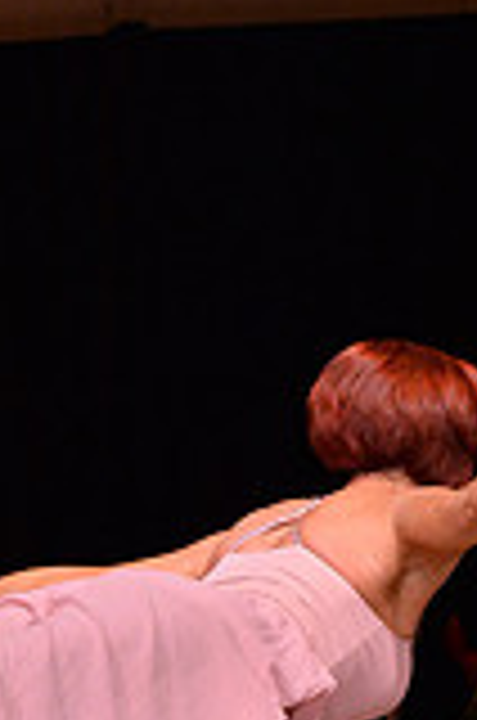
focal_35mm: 254
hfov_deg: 5.4
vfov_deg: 7.9
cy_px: 1138
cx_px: 281
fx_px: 5070
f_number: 5
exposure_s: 1/250
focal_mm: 70
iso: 2000
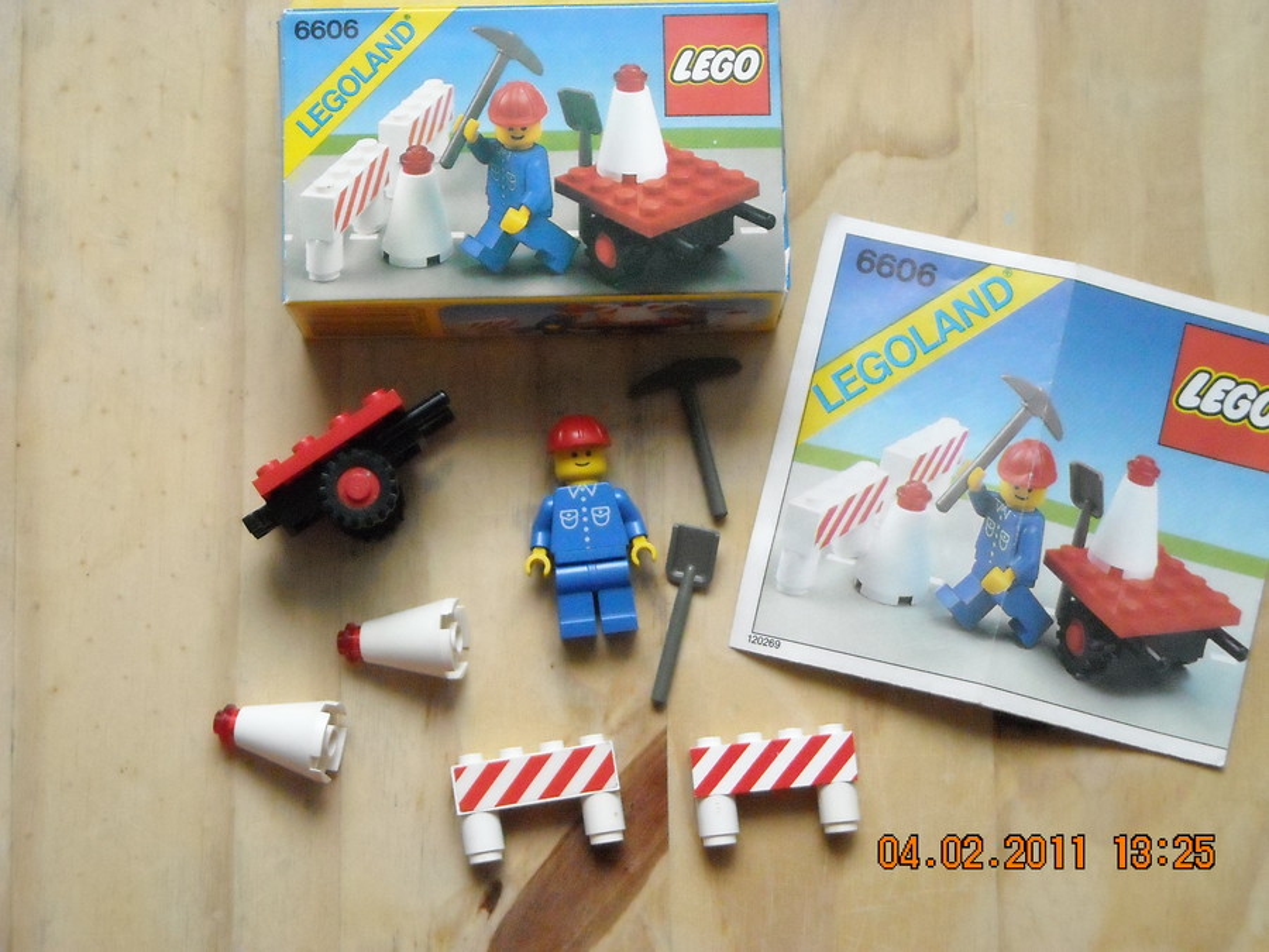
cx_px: 634
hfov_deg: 23.3
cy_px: 476
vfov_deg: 17.6
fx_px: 3079
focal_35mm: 84
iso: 800
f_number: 4.1
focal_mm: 13.73
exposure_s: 1/176
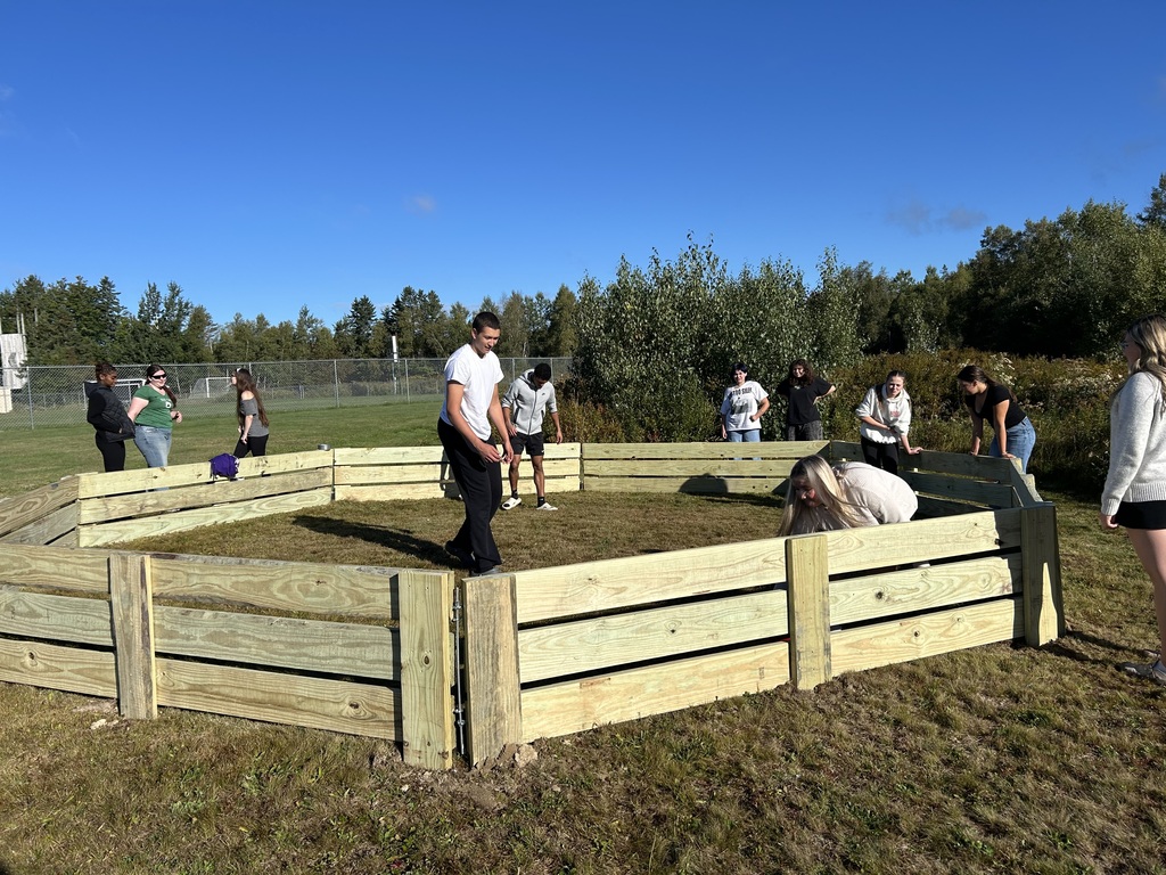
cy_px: 438
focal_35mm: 26
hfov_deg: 67.3
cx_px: 583
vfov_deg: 53.1
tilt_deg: -2.8
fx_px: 876
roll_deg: +3.5
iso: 50
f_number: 1.5
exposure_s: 1/5882
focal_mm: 5.7
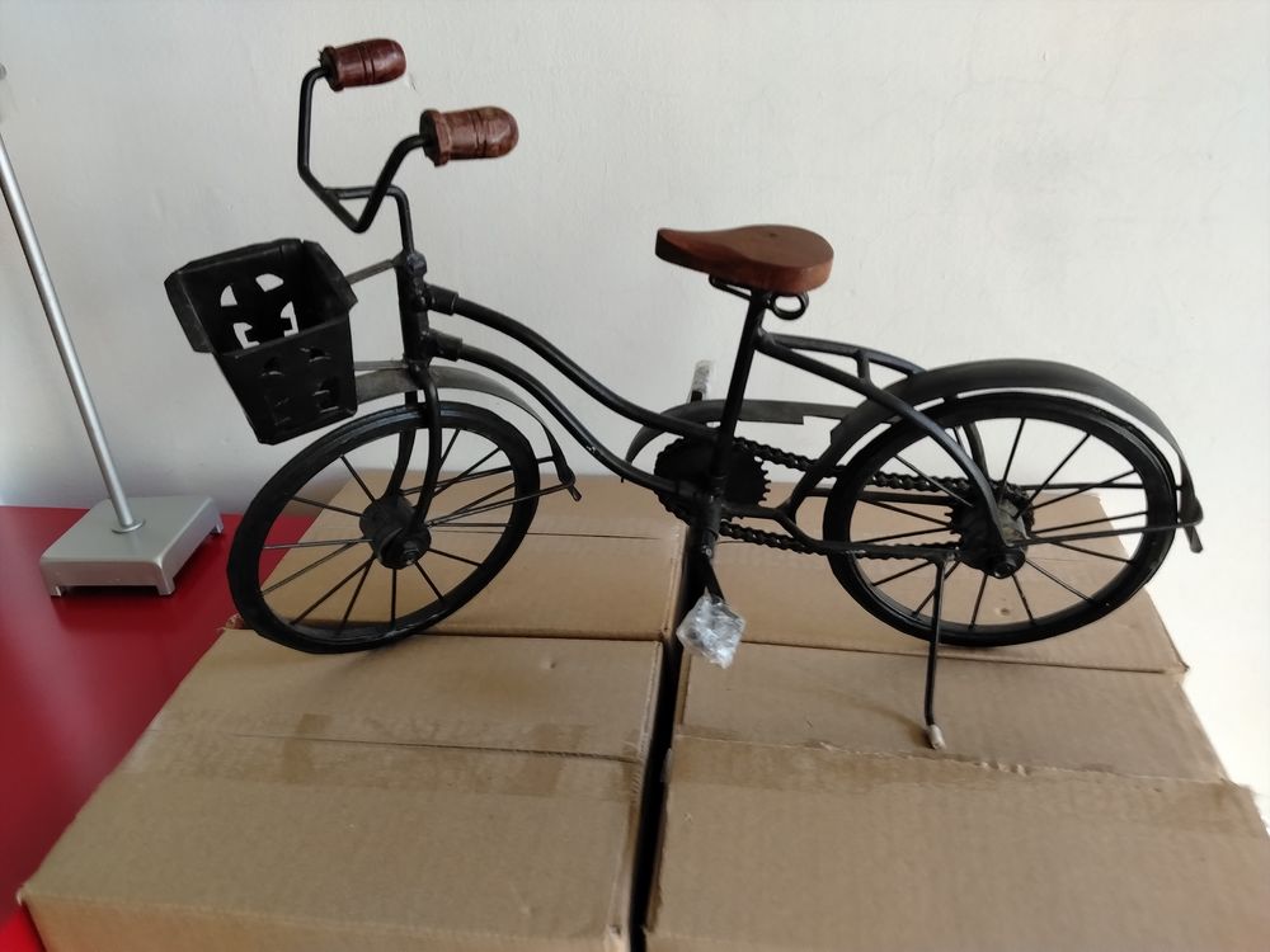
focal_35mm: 27
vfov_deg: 51.4
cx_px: 635
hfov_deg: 65.3
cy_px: 476
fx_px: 991
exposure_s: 1/50
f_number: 1.8
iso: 584
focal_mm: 4.05
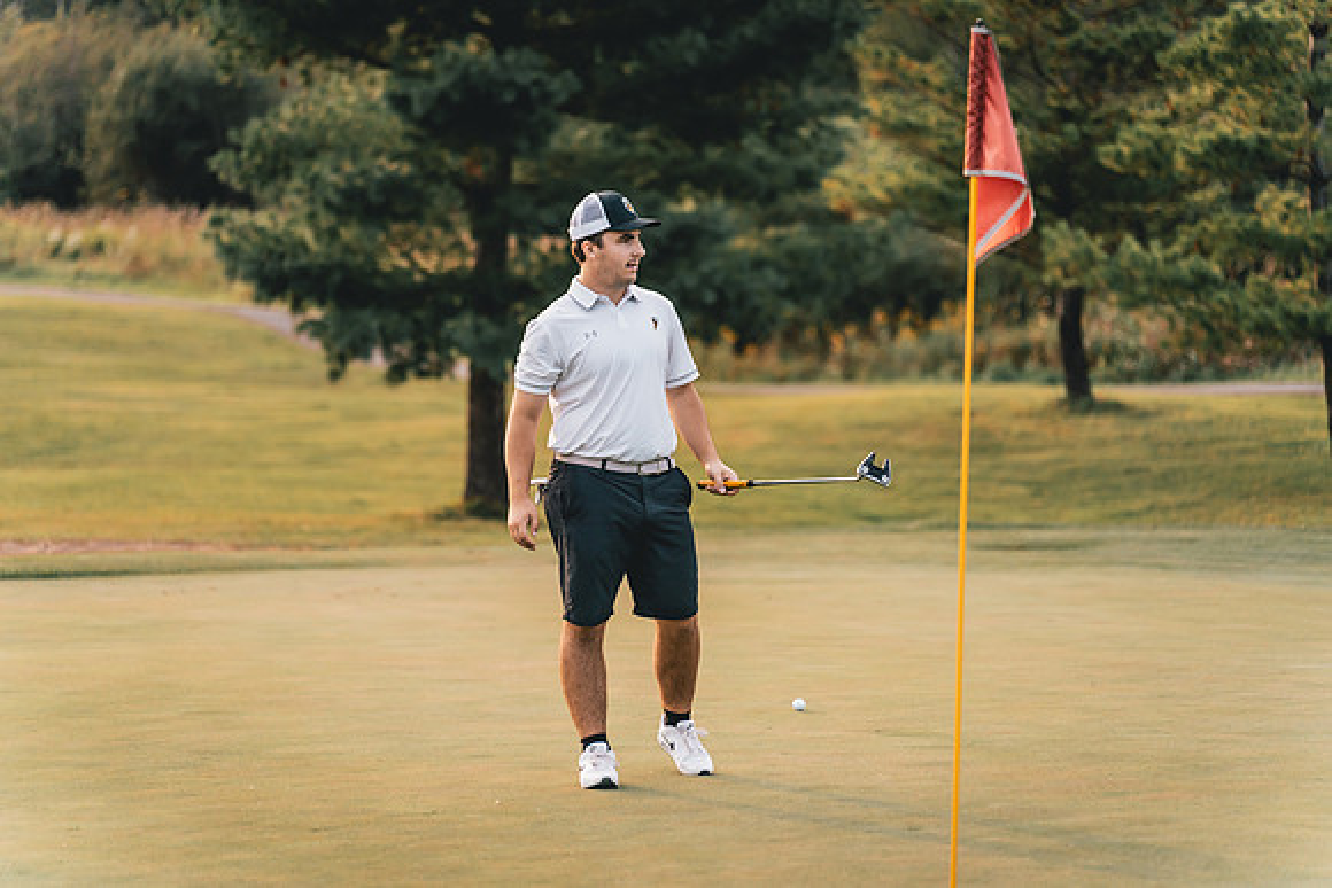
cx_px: 666
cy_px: 444
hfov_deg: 13.7
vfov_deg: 9.2
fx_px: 5551
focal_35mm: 150
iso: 400
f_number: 2.8
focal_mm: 150
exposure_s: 1/2000
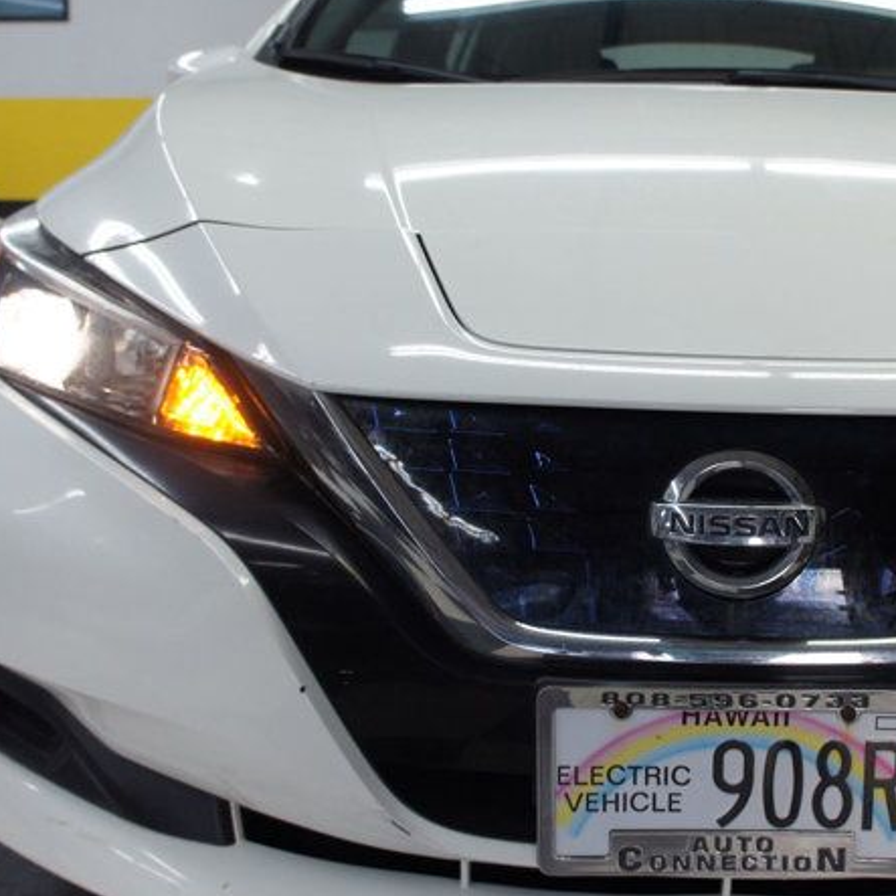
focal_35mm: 53
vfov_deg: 32.2
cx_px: 702
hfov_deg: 31.5
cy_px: 469
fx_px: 1552
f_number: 4
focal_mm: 18
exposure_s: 1/80
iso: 400
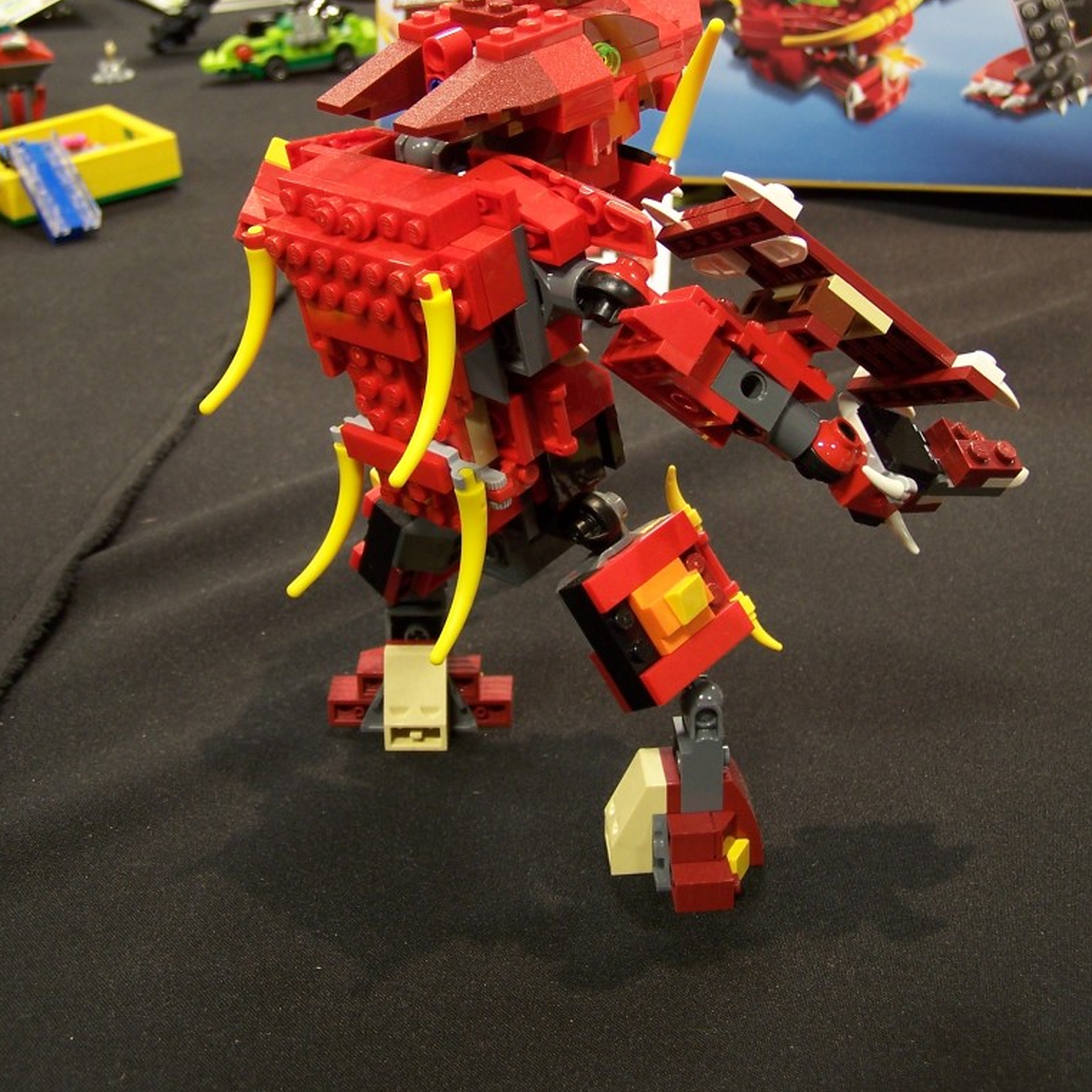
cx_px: 546
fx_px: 2034
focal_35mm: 57
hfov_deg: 30.0
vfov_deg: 29.9
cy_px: 407
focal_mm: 8
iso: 80
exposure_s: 1/2
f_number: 3
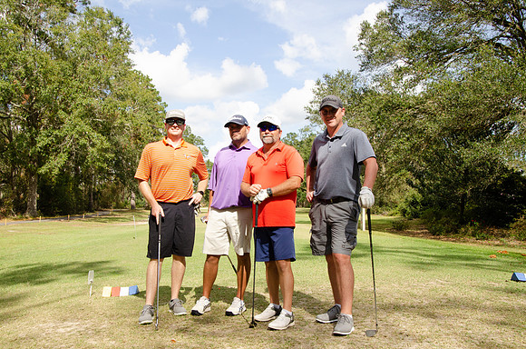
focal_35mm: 33
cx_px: 263
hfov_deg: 57.3
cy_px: 174
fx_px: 481
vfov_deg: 39.8
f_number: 10
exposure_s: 1/400
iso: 400
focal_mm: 22
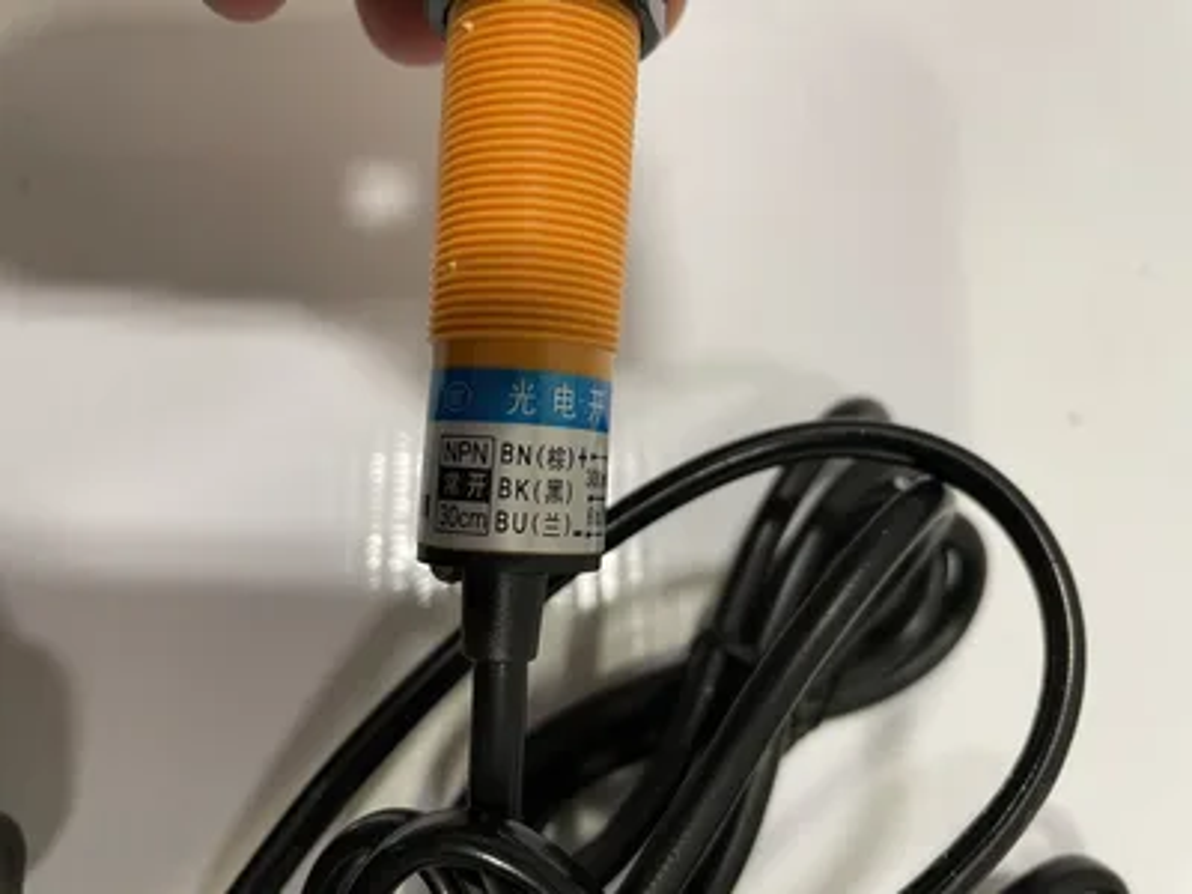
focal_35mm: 26
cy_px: 447
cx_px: 596
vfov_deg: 53.1
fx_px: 895
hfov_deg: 67.3
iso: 125
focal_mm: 4.2
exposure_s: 1/60
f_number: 1.6
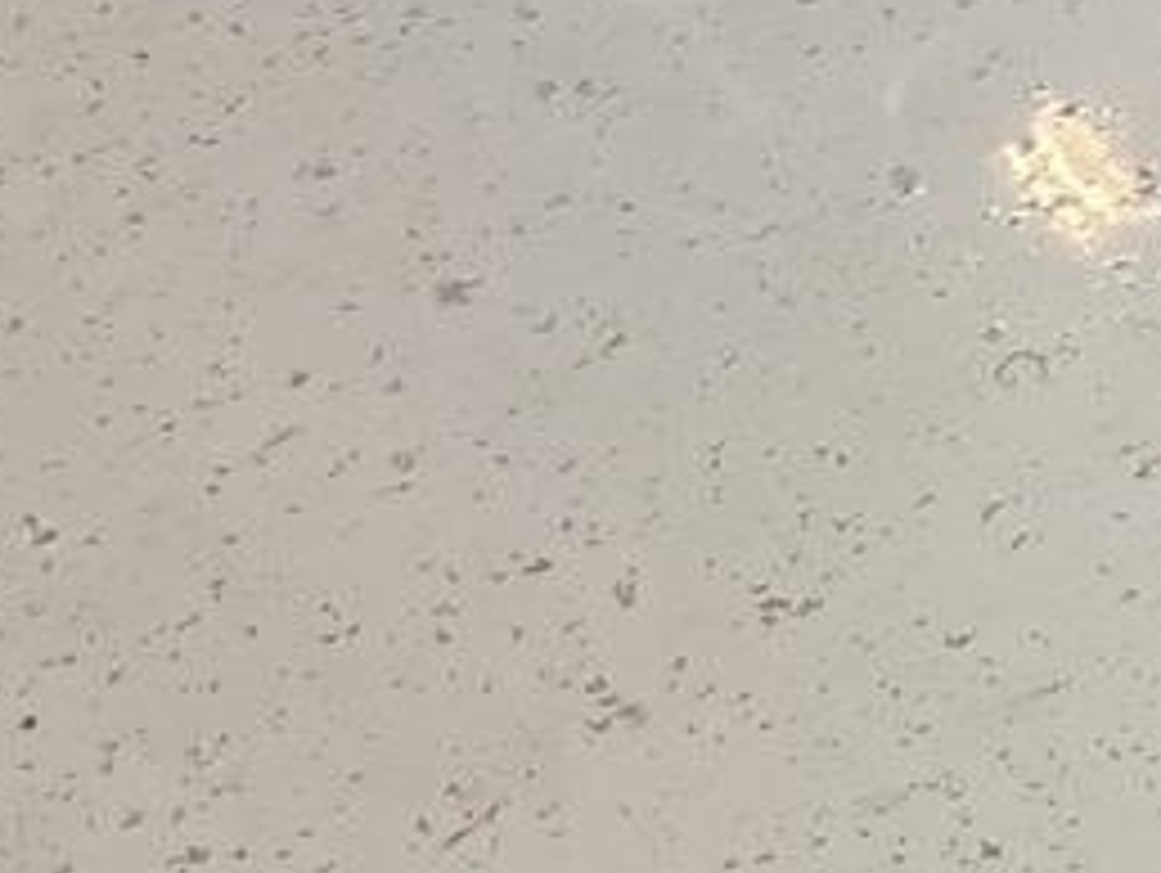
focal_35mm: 145
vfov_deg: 9.2
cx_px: 2524
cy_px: -1233
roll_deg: -2.9
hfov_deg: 11.8
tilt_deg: -27.1
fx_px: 4868
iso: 80
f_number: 1.8
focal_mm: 4.25
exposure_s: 1/100
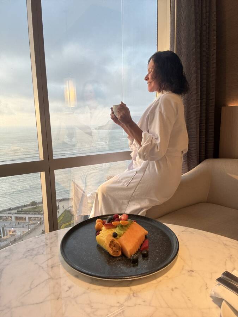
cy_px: 158
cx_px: 119
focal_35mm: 23
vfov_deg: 73.9
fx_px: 211
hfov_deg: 58.9
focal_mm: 2.69
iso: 50
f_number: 1.9
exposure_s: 1/60
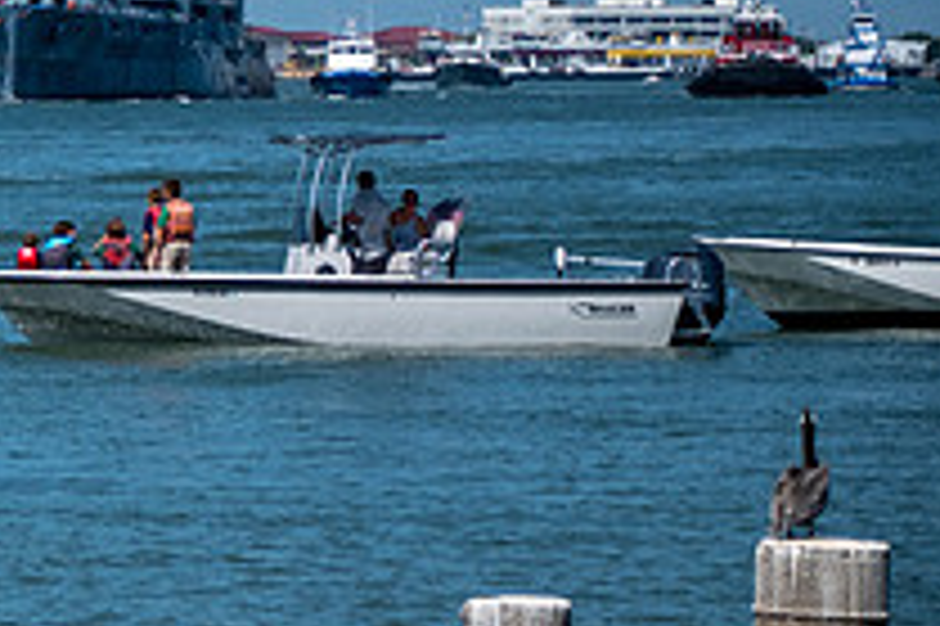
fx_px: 8688
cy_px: 151
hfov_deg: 6.1
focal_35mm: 333
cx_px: -283
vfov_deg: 4.1
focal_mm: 80
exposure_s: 1/4400
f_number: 4
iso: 160
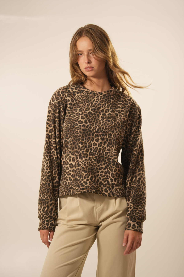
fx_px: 1012
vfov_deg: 15.5
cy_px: 138
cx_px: 92
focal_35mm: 132
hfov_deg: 10.4
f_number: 4
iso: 1250
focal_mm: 132
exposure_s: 1/125
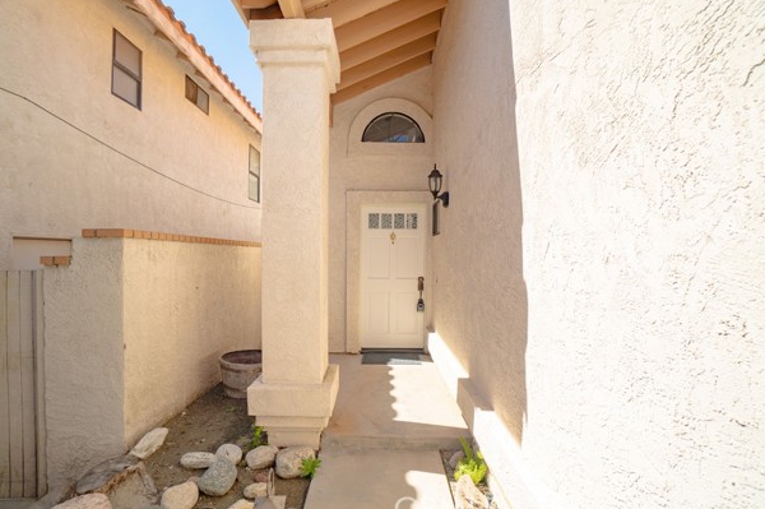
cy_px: 255
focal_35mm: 16
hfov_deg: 96.8
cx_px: 394
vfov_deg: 73.6
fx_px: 340
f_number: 7.1
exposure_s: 1/160
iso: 100
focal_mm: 10
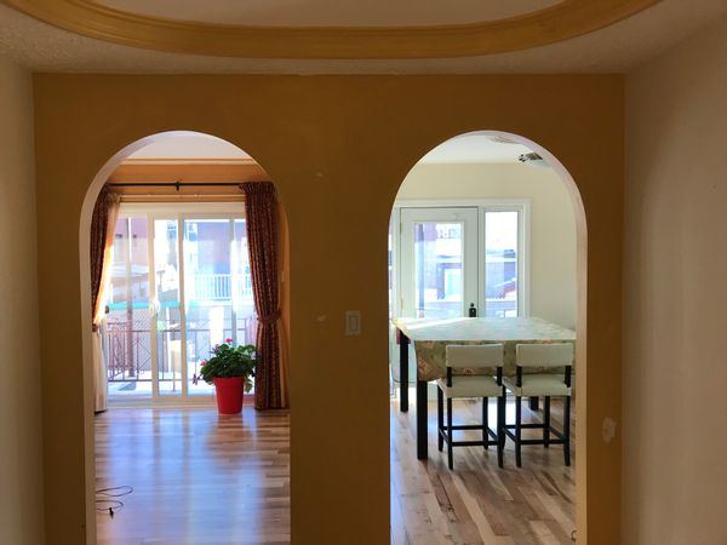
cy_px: 272
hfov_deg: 63.4
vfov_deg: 49.7
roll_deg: -0.1
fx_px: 588
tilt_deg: -1.7
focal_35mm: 28
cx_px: 364
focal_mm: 3.99
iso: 25
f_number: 1.8
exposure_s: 1/60
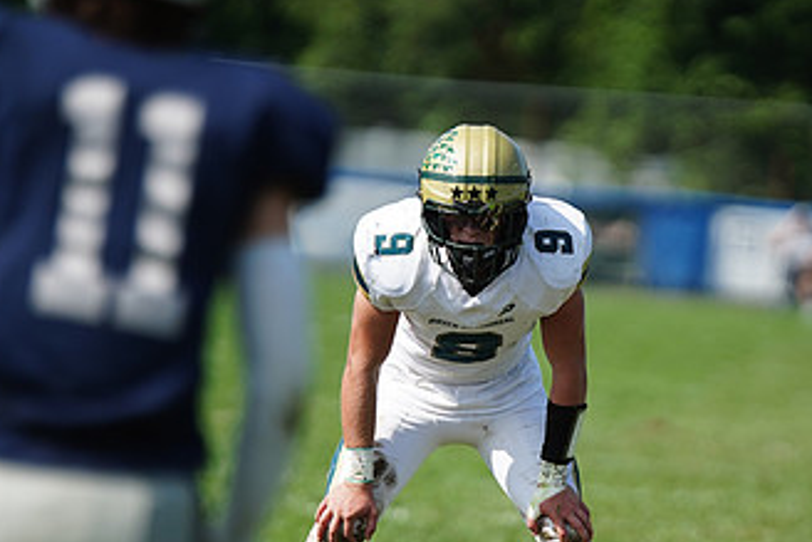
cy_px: 328
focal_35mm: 530
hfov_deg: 3.9
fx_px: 11959
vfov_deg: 2.6
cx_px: 522
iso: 400
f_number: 2.8
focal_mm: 300
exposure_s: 1/5000
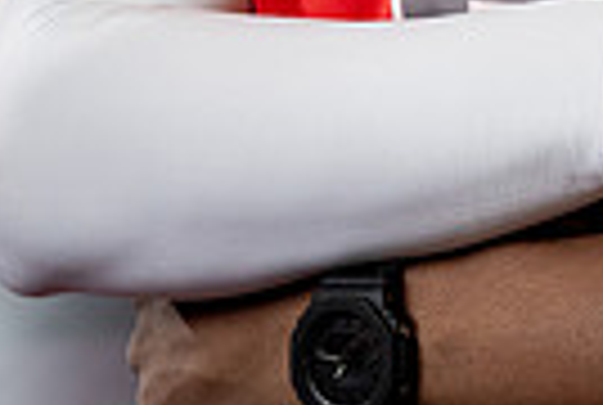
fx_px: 2585
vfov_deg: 8.4
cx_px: 662
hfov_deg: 13.1
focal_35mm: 154
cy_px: -495
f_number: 4
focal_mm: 46
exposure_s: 1/250
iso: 640
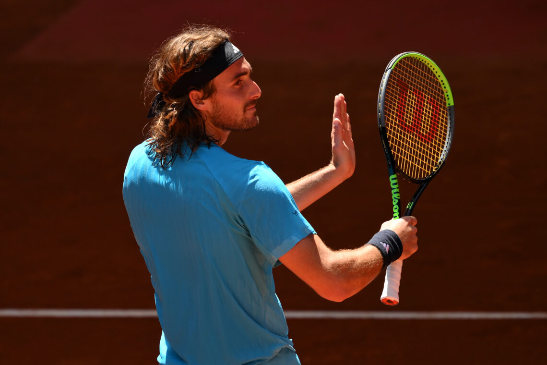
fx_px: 6077
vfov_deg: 3.4
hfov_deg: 5.2
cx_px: 274
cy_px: 182
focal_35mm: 400
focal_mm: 400
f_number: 2.8
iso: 200
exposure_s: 1/1600
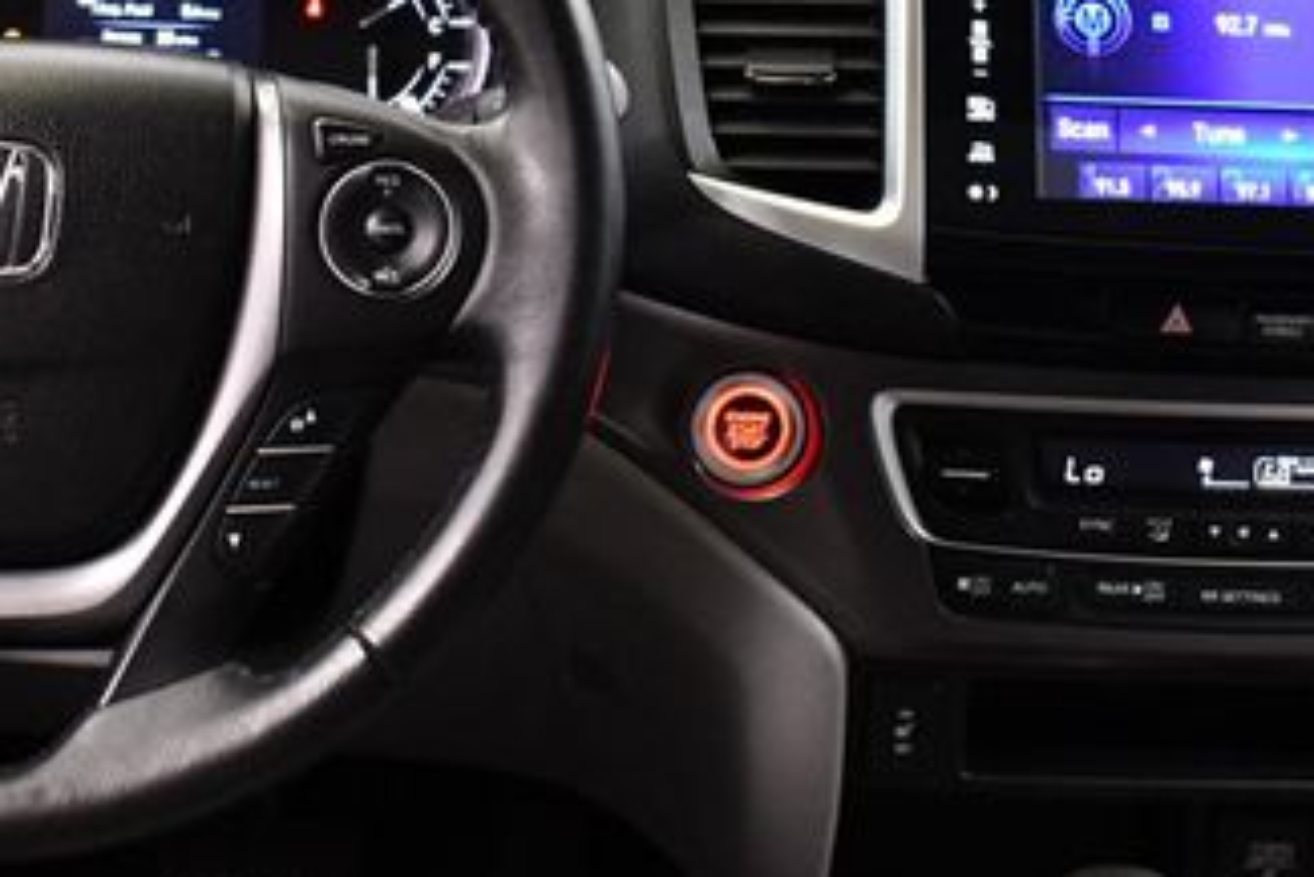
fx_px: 2593
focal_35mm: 71
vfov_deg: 19.1
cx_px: 546
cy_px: 214
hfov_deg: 28.4
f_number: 3.5
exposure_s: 1/100
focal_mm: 18
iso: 3200
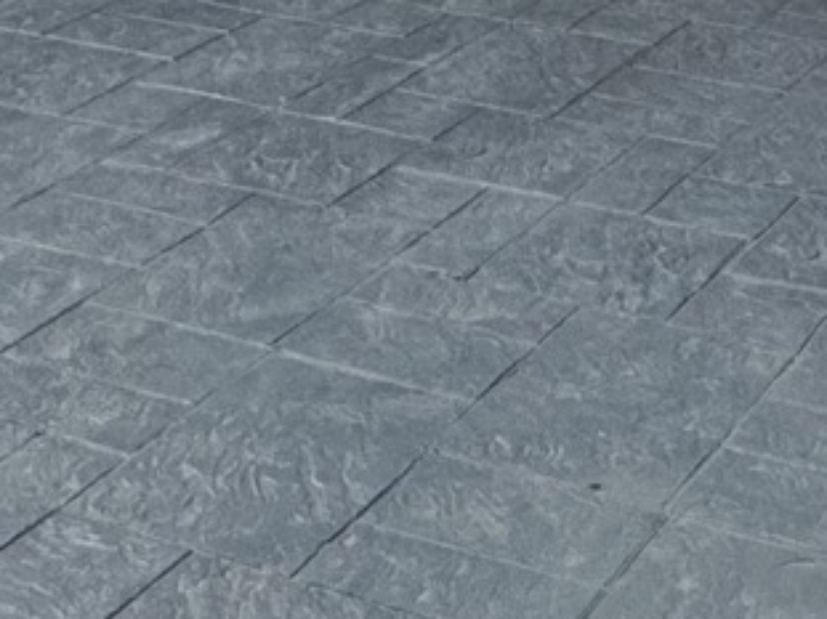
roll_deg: +0.0
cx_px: 516
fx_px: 2149
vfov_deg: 11.3
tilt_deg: +14.5
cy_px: -1156
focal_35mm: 90
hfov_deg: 21.7
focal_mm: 2.22
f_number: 2.2
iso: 50
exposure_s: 1/779
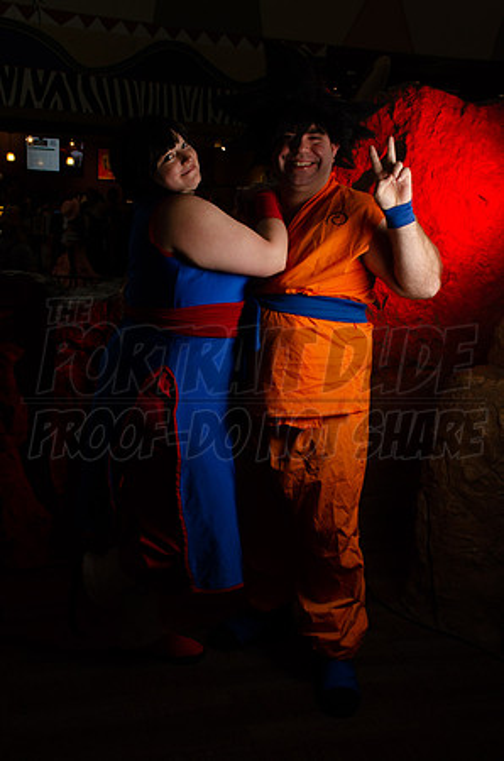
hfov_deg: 32.9
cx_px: 252
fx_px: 854
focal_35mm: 40
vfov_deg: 48.0
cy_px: 380
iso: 200
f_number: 22
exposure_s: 1/15
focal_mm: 27
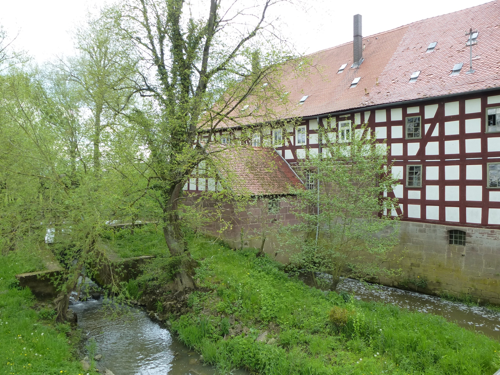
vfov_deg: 53.1
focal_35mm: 26
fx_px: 376
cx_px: 250
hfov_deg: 67.3
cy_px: 188
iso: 160
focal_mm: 4.7
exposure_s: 1/125
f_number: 4
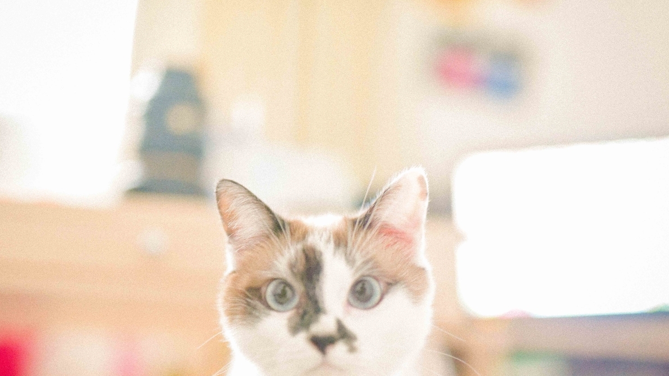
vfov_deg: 22.6
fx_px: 940
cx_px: 336
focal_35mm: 53
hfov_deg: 39.2
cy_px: 198
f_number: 1.4
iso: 12800
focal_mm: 50
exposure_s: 1/320
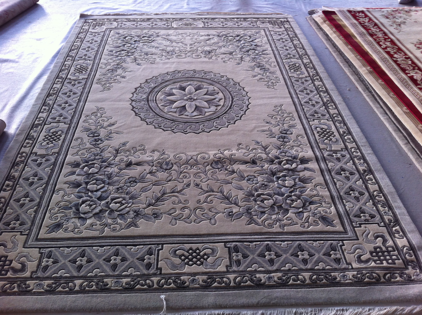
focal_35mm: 35
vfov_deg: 40.6
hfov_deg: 52.7
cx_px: 211
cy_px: 158
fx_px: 426
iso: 80
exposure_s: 1/30
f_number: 2.8
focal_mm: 3.85
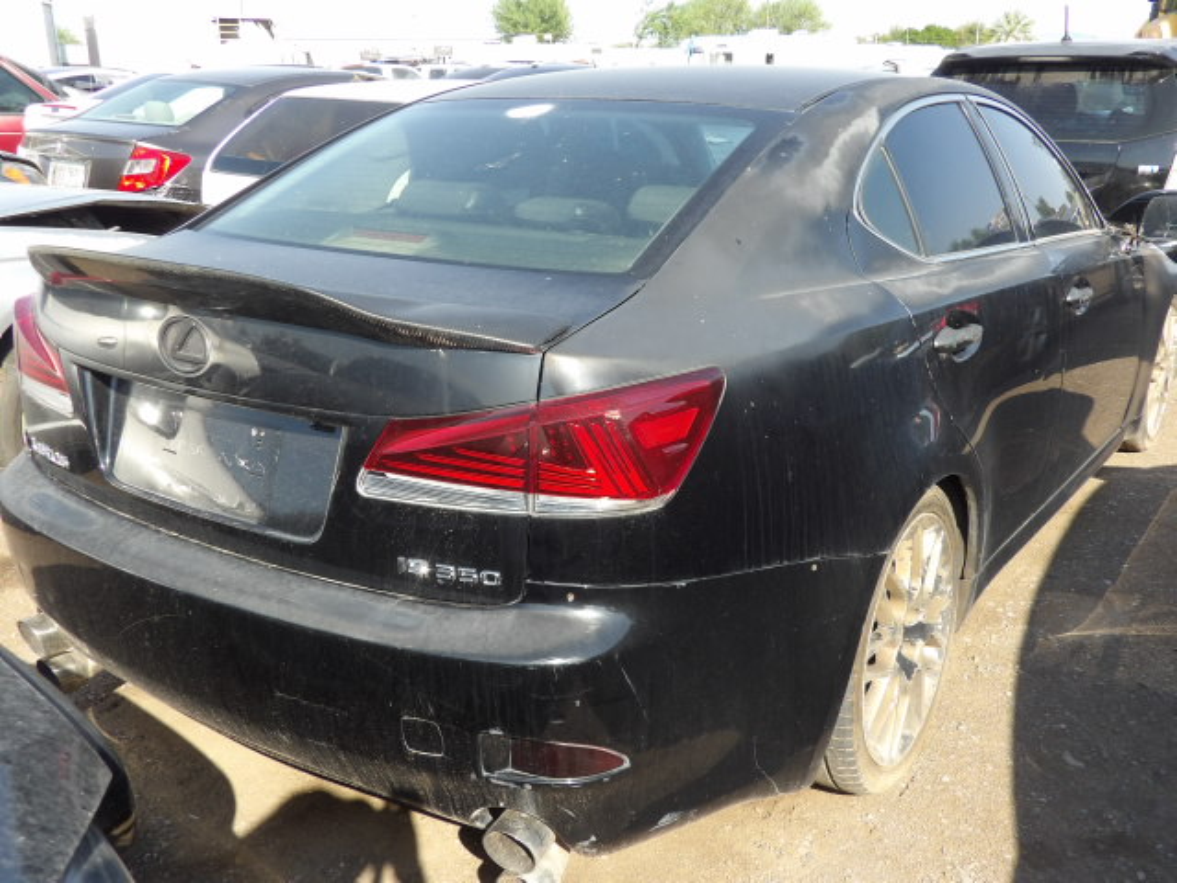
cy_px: 442
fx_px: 1122
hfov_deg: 55.4
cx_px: 588
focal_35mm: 33
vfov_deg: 42.9
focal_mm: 5.9
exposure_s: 1/320
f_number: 3.6
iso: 100
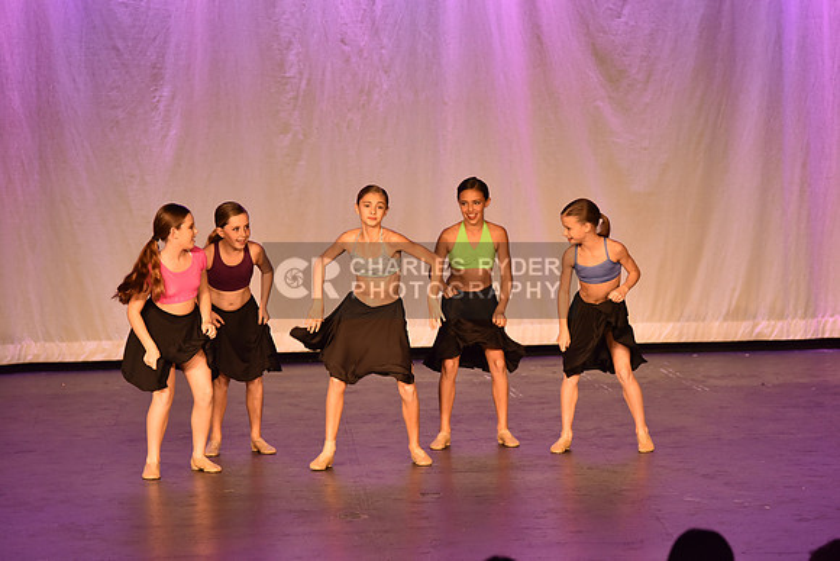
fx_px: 4084
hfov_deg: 11.7
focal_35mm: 175
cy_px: 280
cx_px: 420
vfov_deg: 7.9
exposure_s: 1/250
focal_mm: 175
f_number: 4.5
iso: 2000
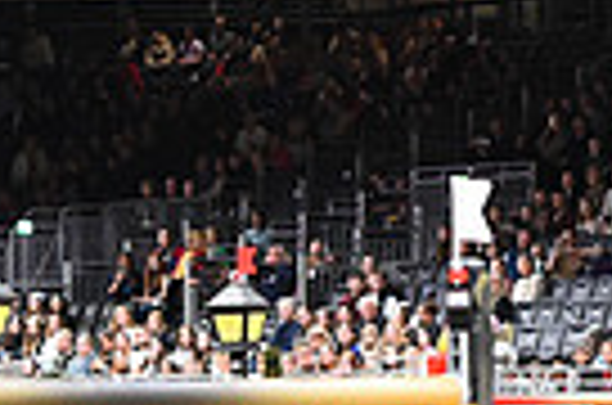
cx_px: 1197
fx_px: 6886
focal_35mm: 406
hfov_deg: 5.0
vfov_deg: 3.4
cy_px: 284
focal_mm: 95
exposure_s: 1/500
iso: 5000
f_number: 3.5
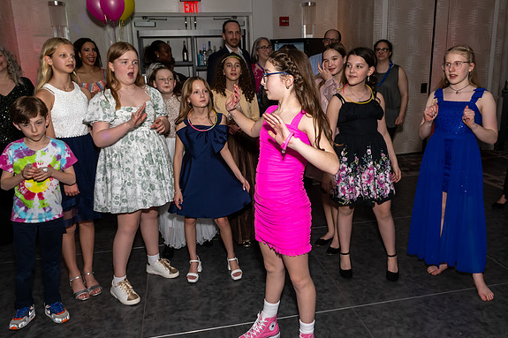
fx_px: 409
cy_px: 152
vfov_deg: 44.9
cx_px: 278
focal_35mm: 29
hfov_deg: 63.5
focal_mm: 17
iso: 800
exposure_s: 1/250
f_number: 7.1
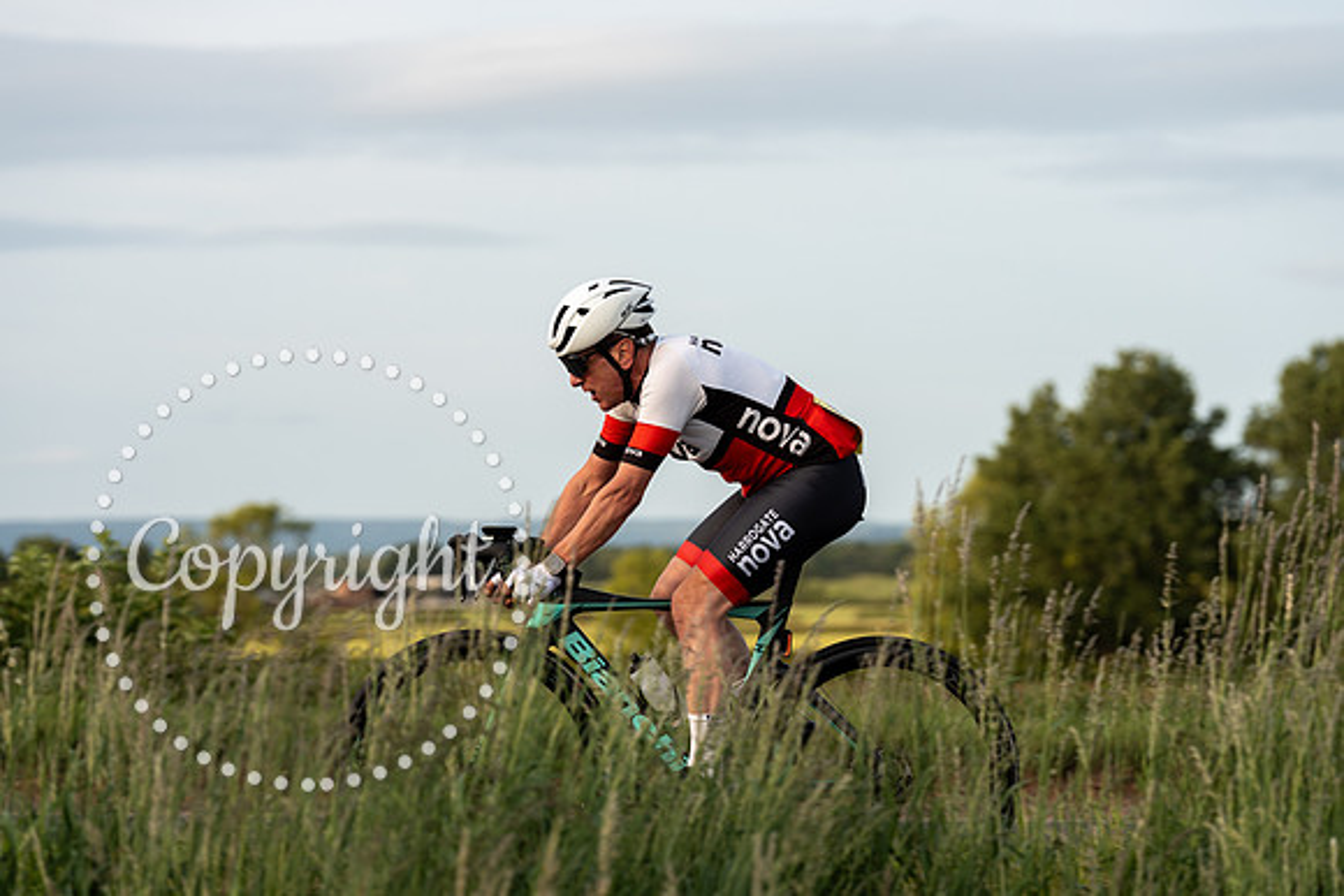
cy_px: 448
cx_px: 672
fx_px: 4593
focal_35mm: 123
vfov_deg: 11.2
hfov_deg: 16.6
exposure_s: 1/1000
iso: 200
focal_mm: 123
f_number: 4
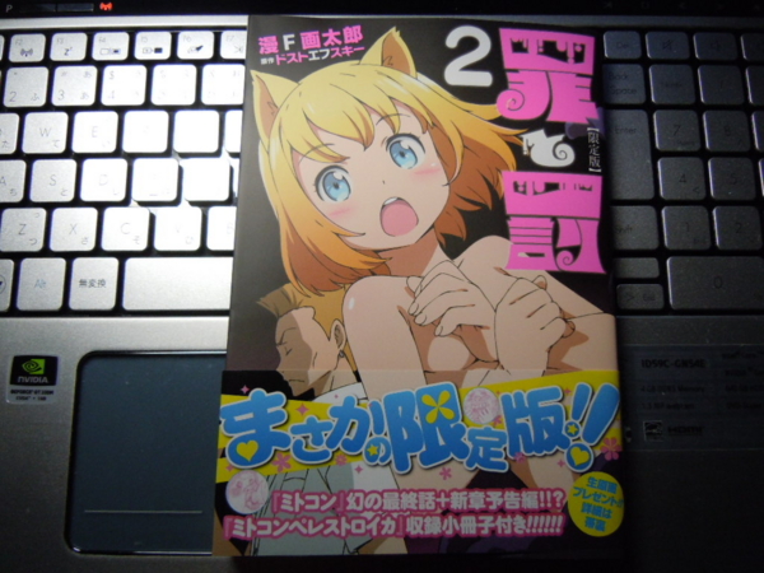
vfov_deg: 46.8
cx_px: 382
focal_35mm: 30
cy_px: 286
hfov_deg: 60.0
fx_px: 662
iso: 400
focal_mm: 5.4
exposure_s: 1/50
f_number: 3.5
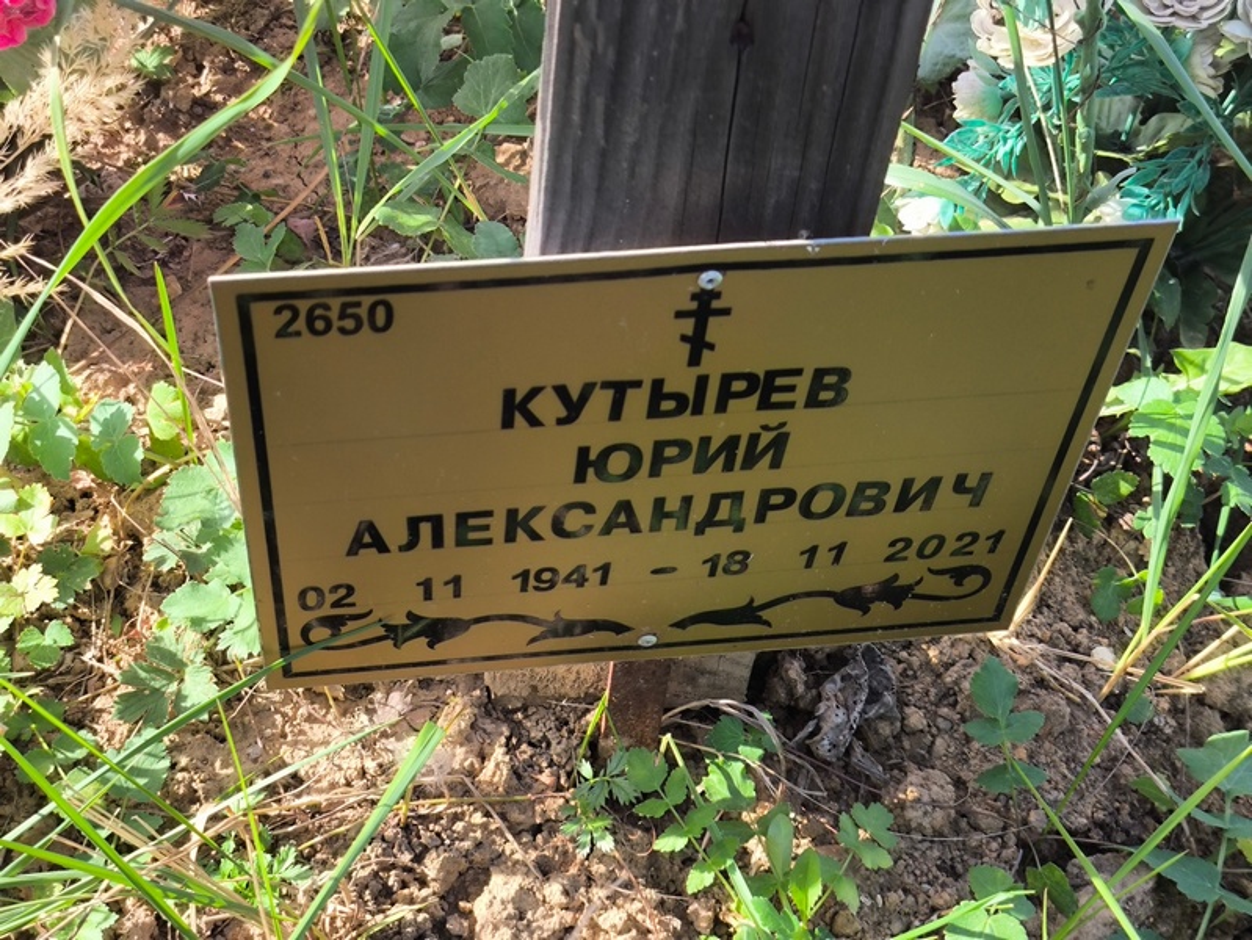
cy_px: 470
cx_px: 626
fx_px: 1809
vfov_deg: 29.1
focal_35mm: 50
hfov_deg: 38.2
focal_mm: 4.71
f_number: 1.7
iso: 50
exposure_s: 1/312
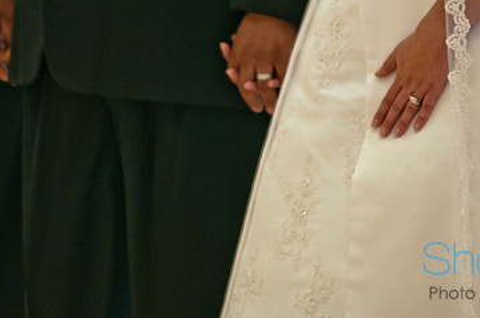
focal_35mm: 485
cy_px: 70
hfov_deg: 4.3
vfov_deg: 2.8
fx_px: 6455
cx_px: 249
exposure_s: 1/100
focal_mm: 200
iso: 400
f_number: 2.8
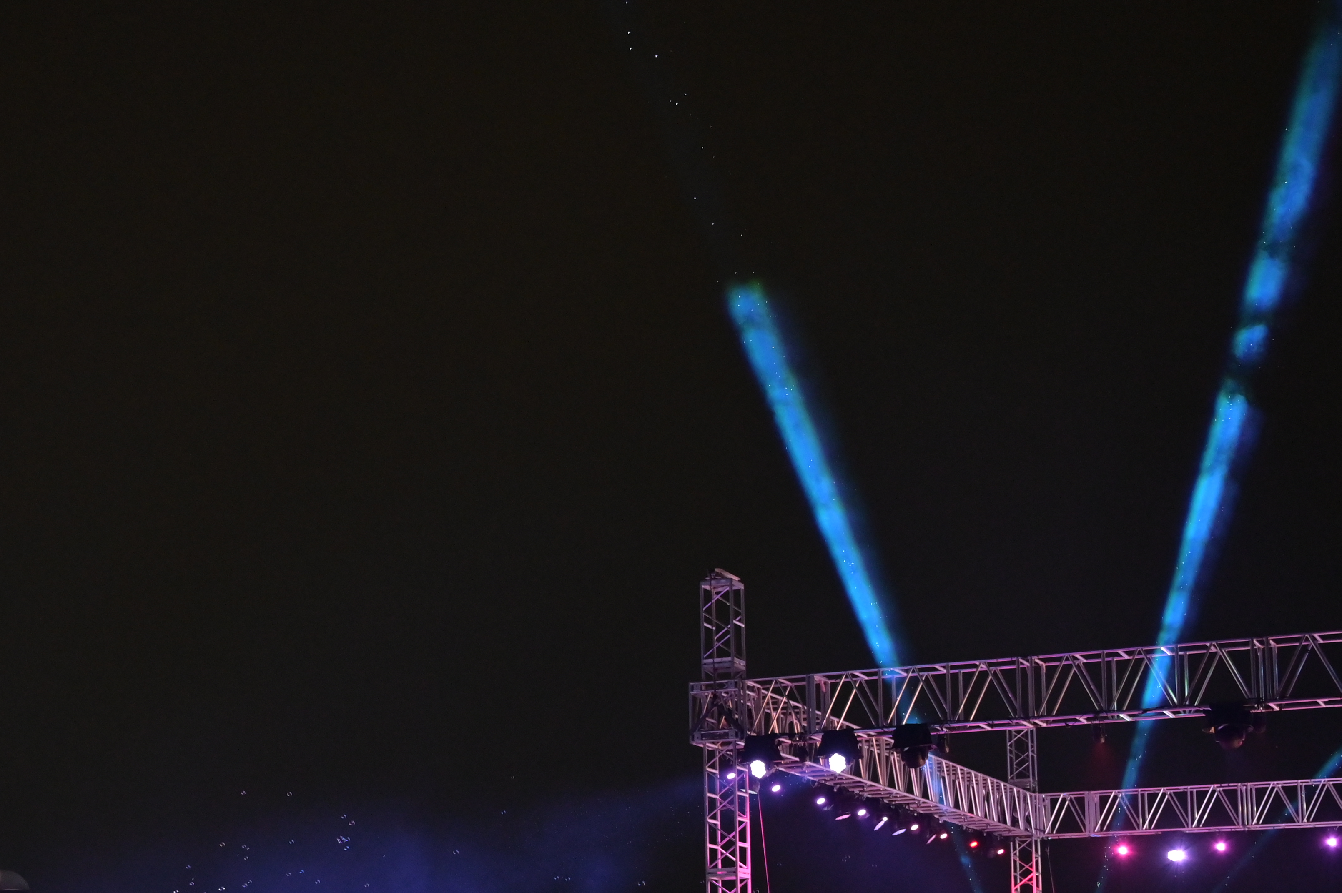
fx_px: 2310
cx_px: 430
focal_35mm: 62
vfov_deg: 21.4
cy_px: 806
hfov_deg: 32.1
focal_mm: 33
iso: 2000
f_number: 2.8
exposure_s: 1/200
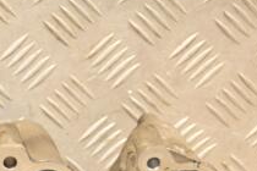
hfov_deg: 9.5
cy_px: 187
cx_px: -73
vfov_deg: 6.4
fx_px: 1528
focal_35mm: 214
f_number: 5
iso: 800
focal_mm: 50
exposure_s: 1/125
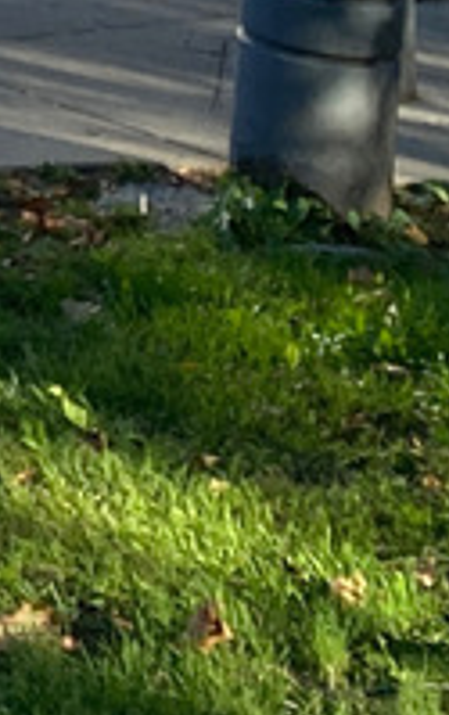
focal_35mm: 166
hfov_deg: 7.0
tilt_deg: +7.3
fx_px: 3238
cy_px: -995
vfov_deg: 10.8
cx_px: -973
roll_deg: -1.7
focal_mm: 4.25
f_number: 1.8
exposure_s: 1/1429
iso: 32
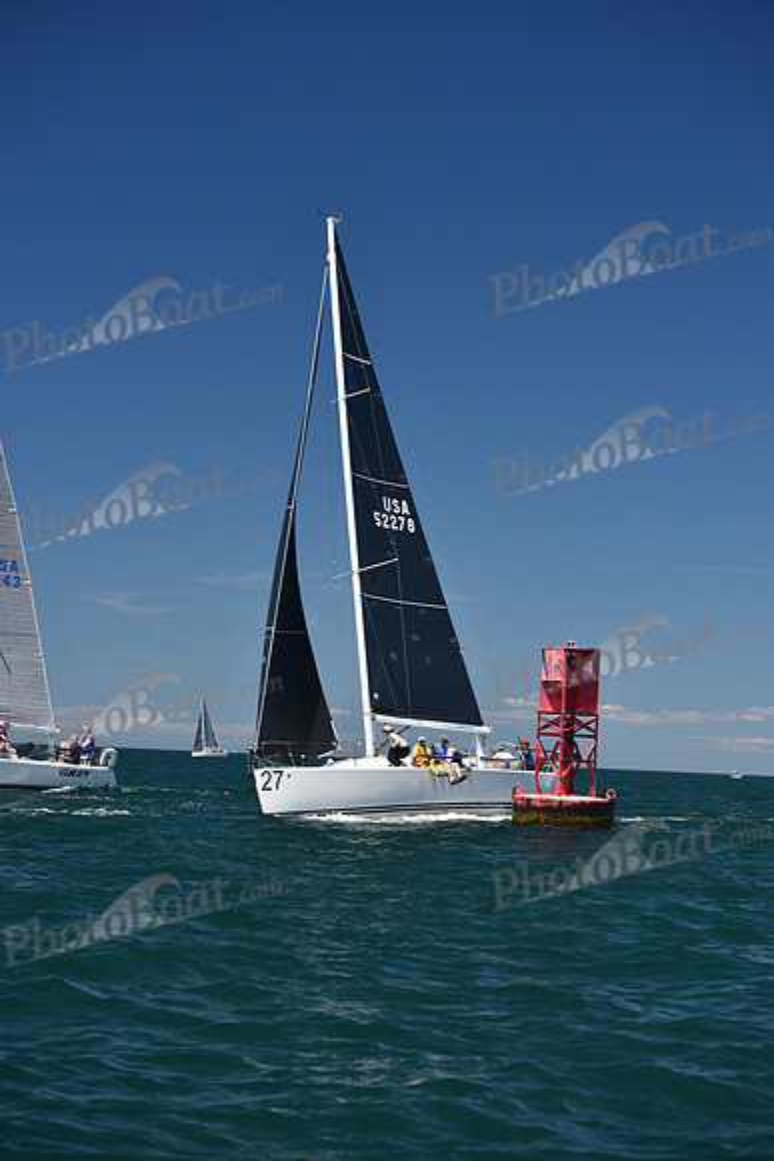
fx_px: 2578
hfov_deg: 17.1
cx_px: 387
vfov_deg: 25.4
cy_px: 580
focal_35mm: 80
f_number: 5
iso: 250
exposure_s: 1/800
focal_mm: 80
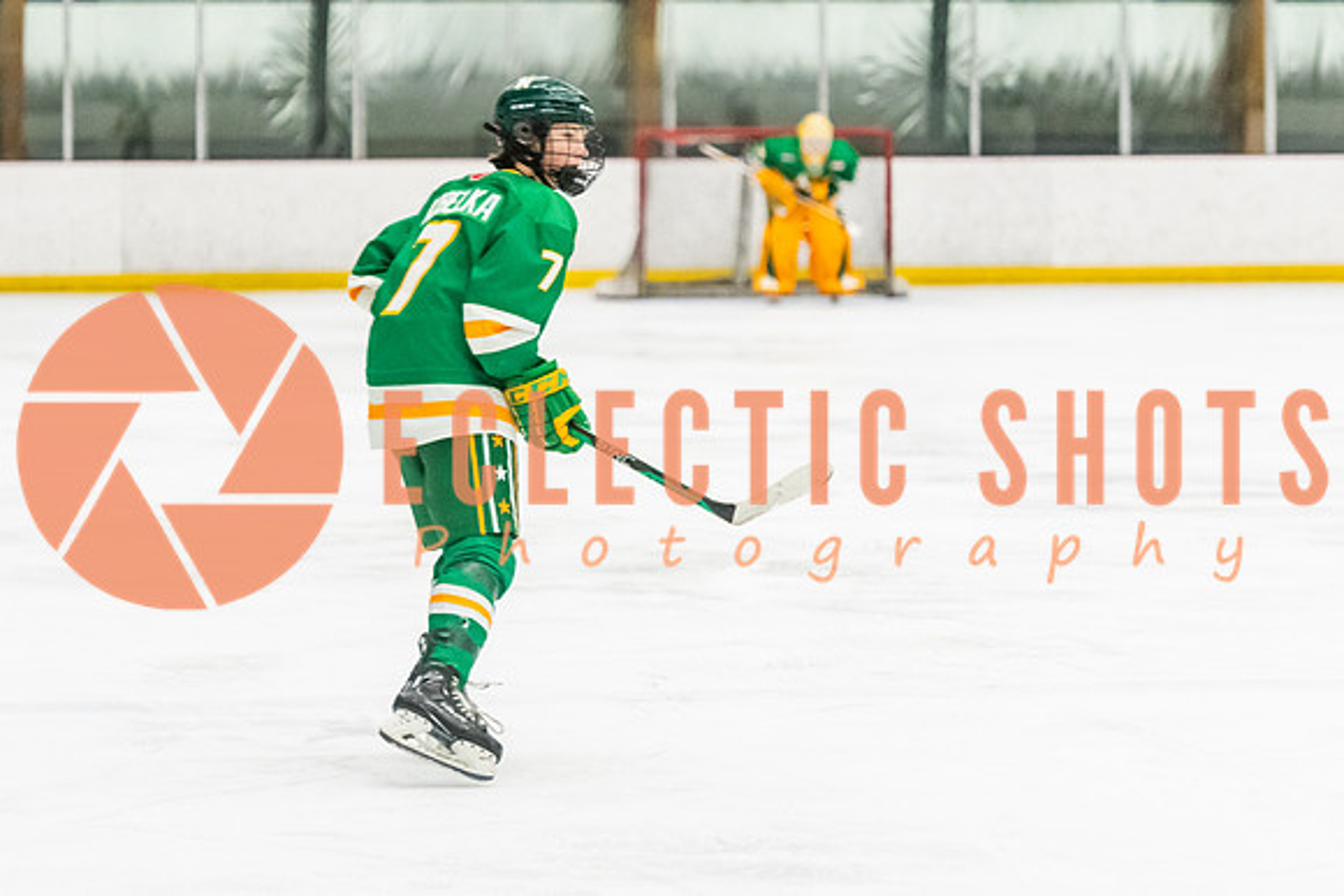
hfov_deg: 10.4
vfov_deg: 6.9
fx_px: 7411
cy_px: 314
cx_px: 561
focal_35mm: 198
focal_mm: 122
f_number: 2.8
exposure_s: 1/800
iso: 3200
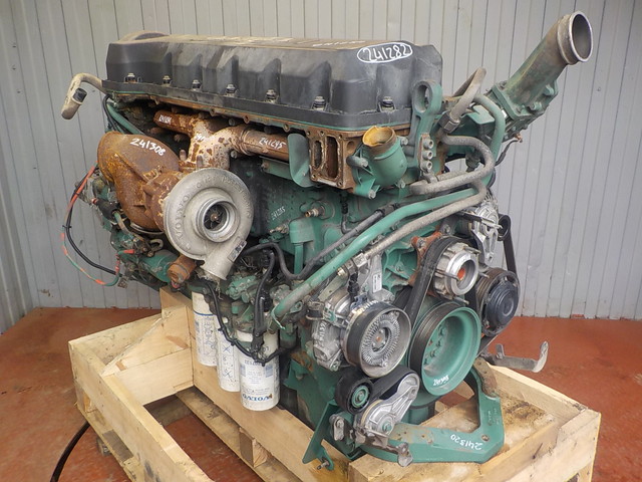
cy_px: 241
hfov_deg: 60.0
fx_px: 556
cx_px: 321
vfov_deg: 46.8
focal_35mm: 30
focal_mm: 4.1
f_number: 3.3
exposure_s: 1/40
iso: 125
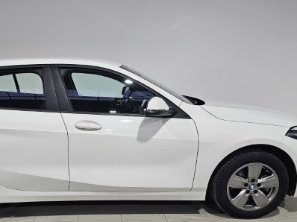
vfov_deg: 38.0
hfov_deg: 49.0
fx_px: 317
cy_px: 156
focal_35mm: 37
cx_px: 90
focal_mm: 6.3
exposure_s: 1/190
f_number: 1.7
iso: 125
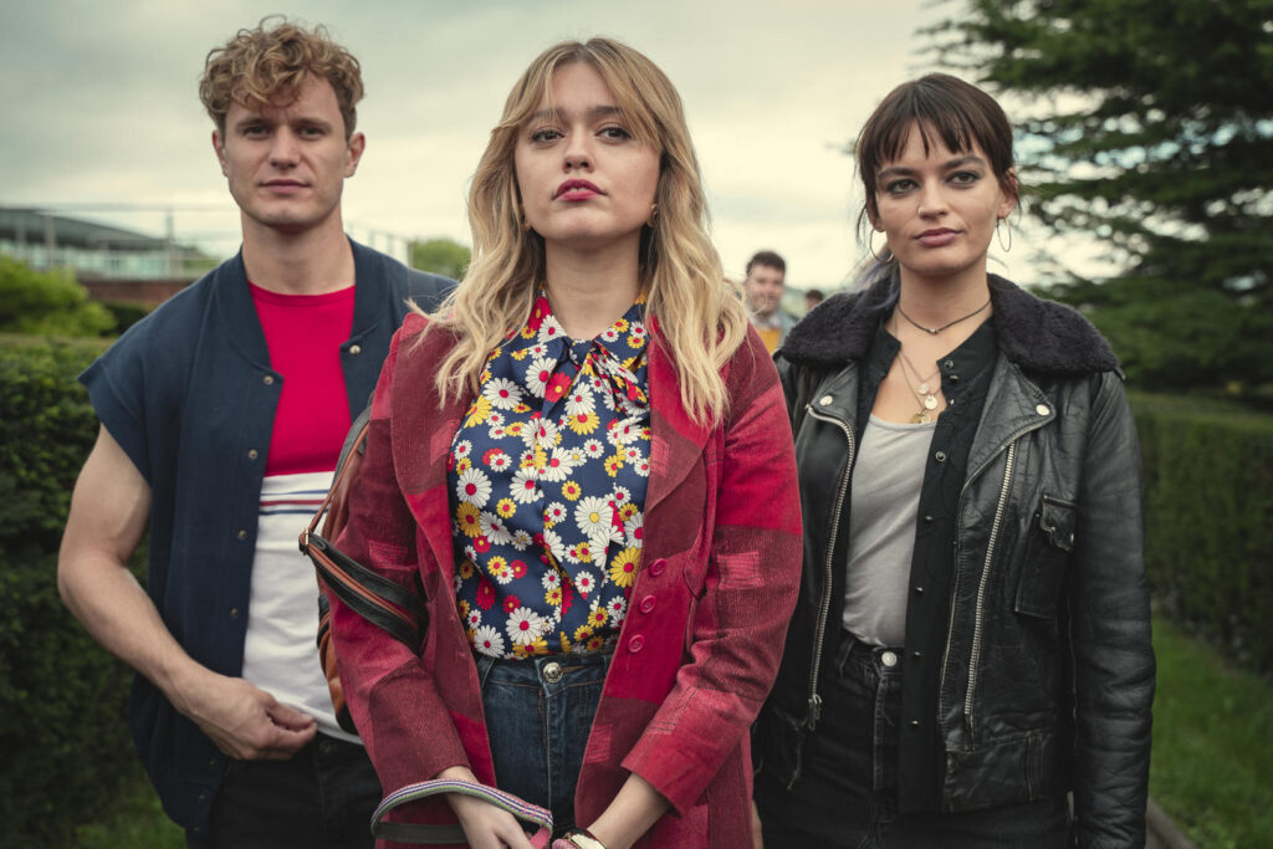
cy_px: 424
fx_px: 1521
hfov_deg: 45.4
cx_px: 636
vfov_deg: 31.2
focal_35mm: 43
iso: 250
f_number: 4
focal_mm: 43
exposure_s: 1/320
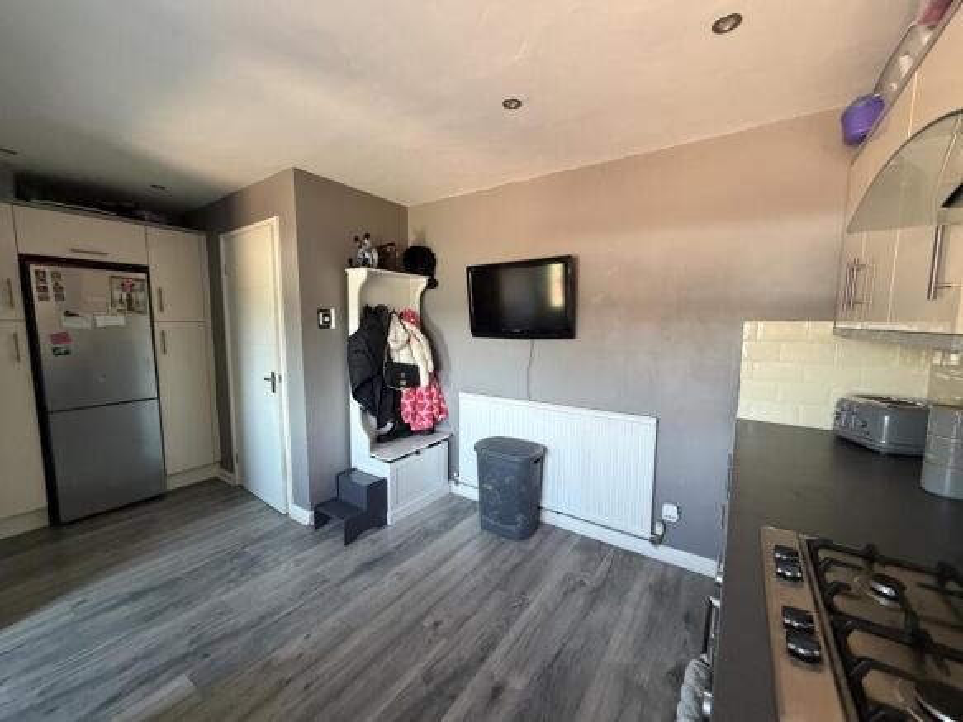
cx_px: 482
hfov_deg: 102.1
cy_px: 361
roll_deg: -0.1
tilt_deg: -5.7
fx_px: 389
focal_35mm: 14
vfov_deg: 85.7
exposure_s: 1/60
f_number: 2.2
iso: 400
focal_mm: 2.22
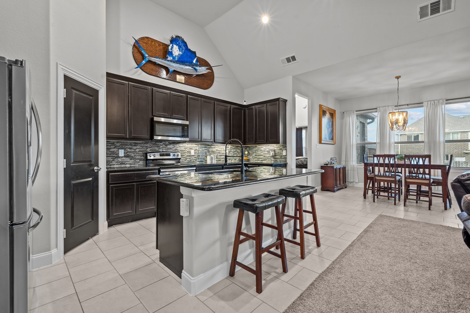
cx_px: 235
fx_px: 209
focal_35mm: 16
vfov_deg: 73.7
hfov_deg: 96.7
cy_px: 156
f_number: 8
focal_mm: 16
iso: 400
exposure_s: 1.3
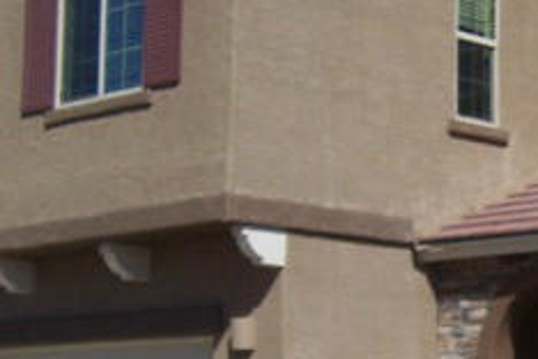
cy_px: 207
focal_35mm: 121
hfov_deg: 16.7
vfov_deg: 11.3
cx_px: 478
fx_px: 1808
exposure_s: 1/1000
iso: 80
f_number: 4.8
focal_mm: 5.6
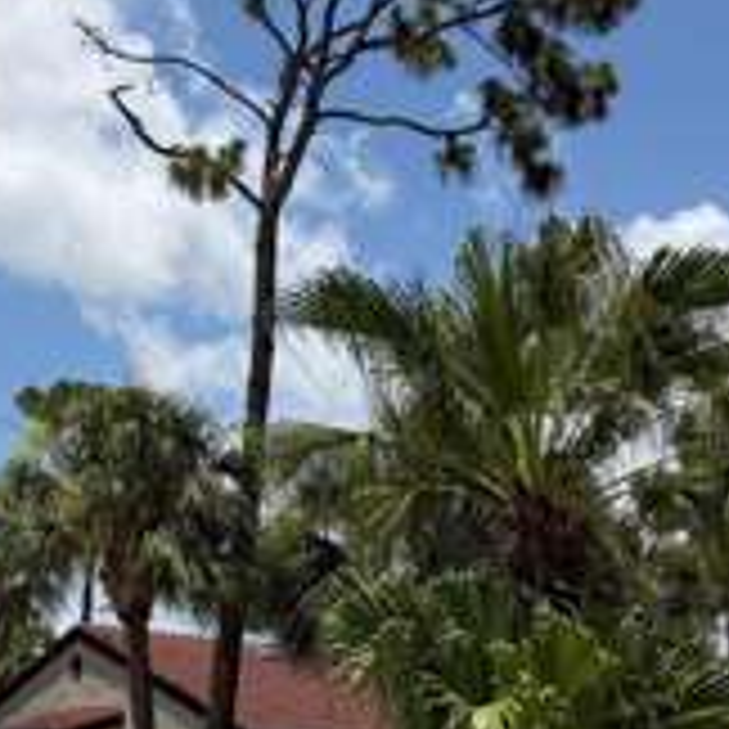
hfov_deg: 26.4
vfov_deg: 27.2
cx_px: 81
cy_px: 261
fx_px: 1501
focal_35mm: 63
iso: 80
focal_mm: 6.76
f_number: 1.78
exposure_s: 1/8130
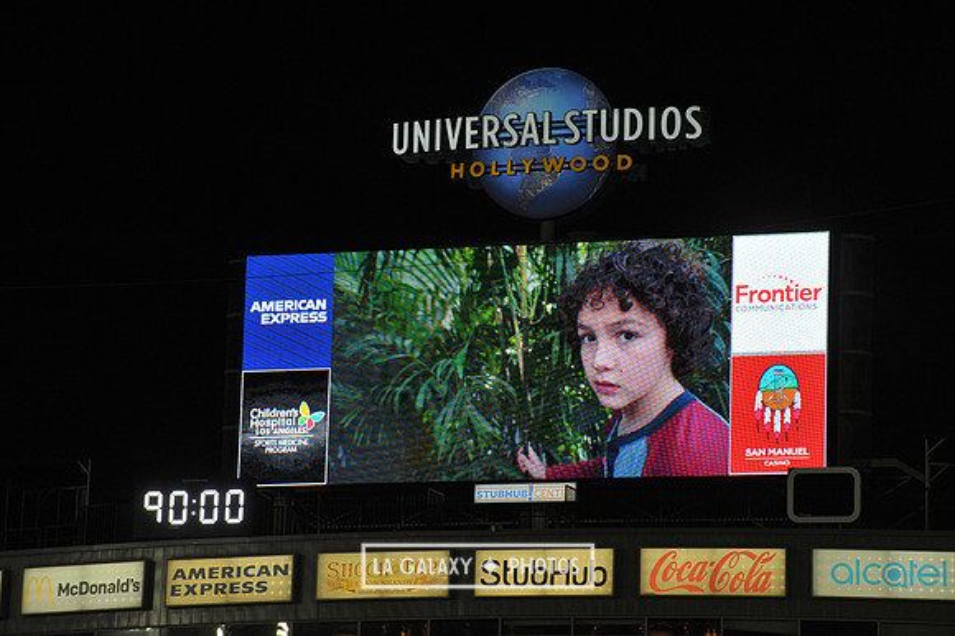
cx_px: 478
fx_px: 4772
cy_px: 318
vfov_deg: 7.6
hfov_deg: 11.4
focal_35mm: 180
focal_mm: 180
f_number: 9
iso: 1600
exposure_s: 1/320
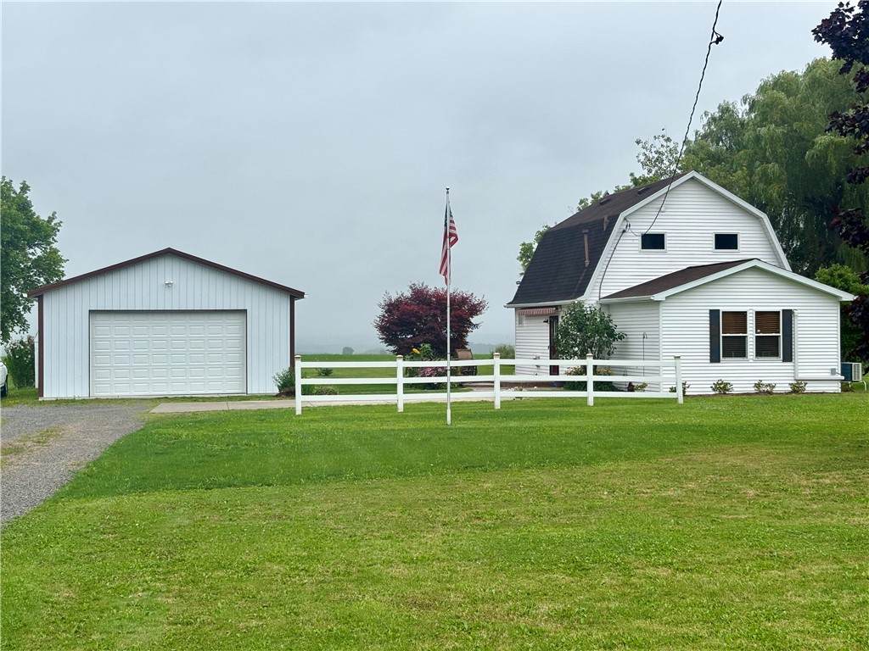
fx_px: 1305
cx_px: 434
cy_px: 326
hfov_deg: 36.8
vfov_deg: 28.0
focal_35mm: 52
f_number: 1.6
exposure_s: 1/1695
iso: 32
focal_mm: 5.96
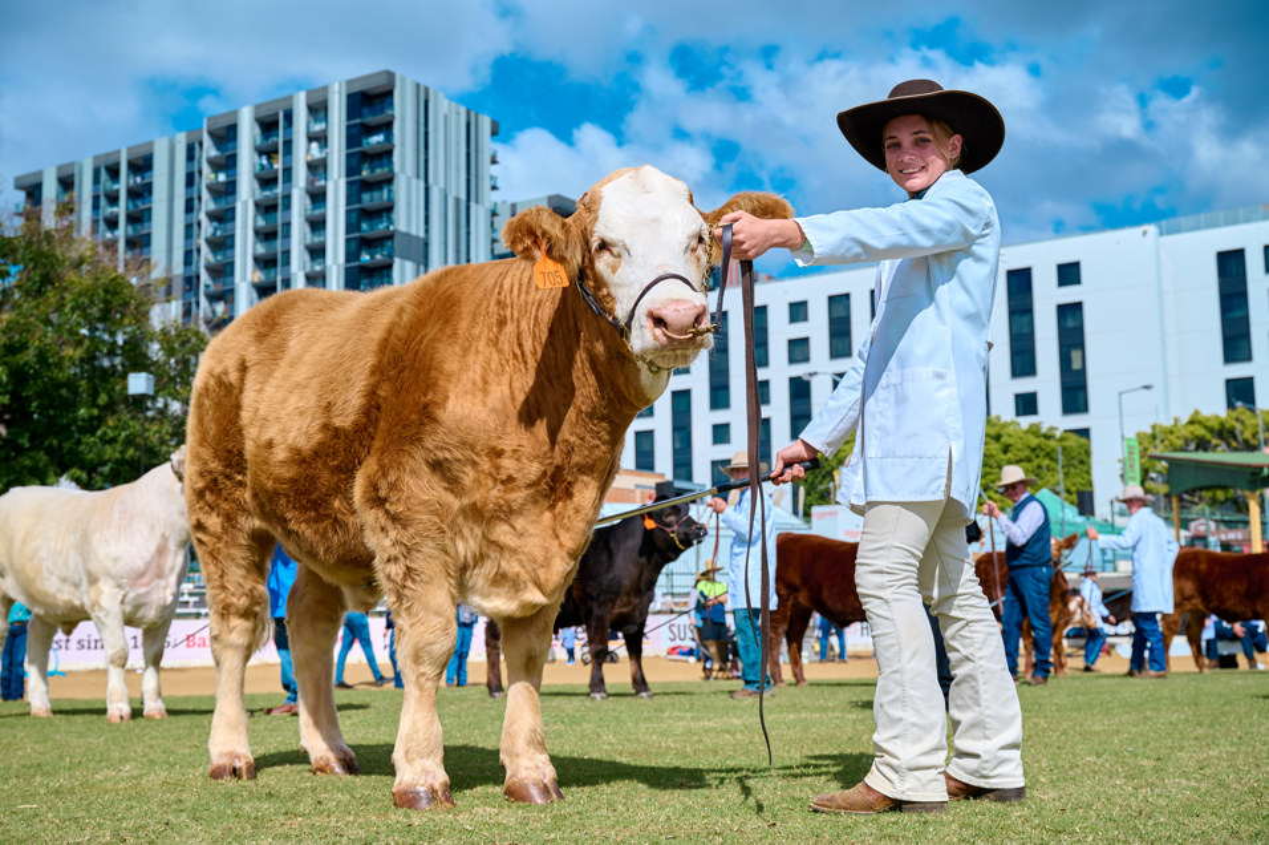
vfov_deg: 29.8
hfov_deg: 43.6
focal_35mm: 45
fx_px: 1585
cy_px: 422
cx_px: 634
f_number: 5.6
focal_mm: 45
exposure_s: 1/1250
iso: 100
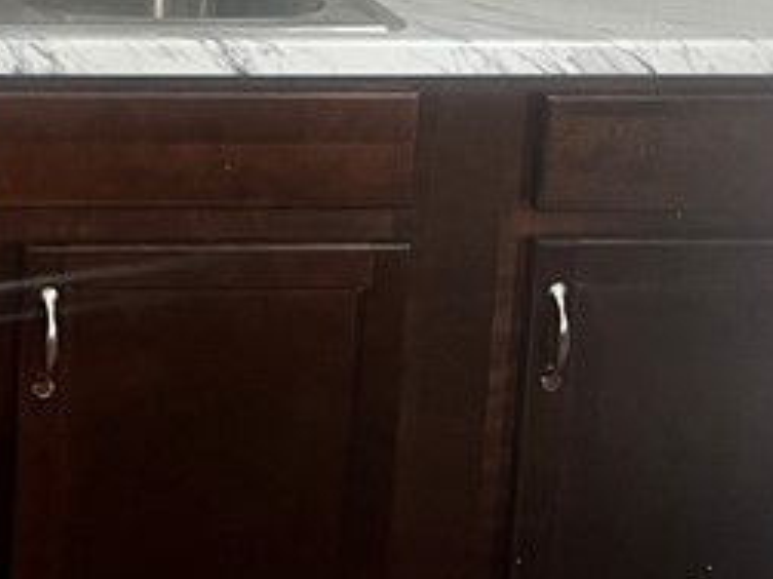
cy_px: -323
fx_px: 2366
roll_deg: -0.7
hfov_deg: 16.5
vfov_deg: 13.1
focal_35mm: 106
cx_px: -471
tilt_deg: -9.1
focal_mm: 5.7
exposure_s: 1/83
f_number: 1.5
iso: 125
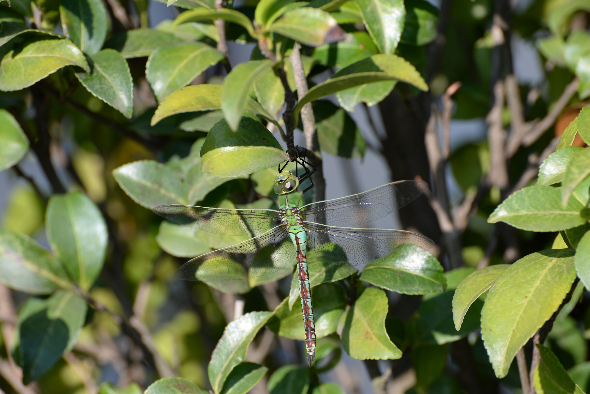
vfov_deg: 5.7
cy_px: 197
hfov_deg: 8.6
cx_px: 295
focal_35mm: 240
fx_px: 3935
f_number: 8
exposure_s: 1/250
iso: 200
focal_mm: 240
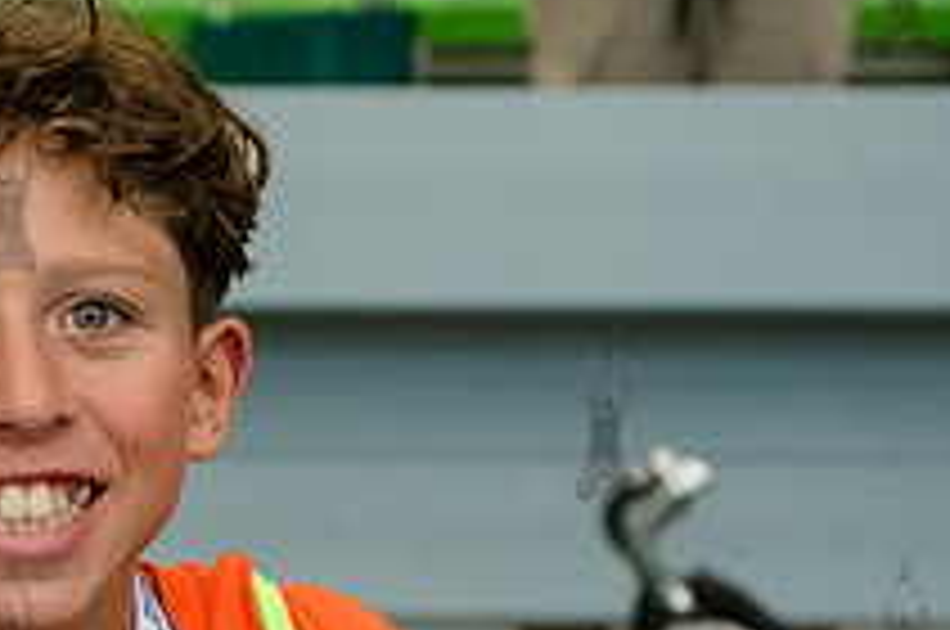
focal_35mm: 158
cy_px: 455
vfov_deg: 8.6
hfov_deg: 12.8
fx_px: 4163
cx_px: -56
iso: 6400
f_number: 3.5
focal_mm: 44
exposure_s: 1/1000
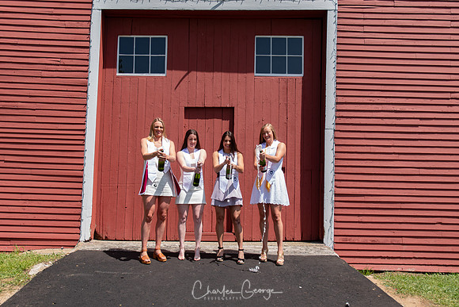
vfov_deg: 35.5
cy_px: 154
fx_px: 479
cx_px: 230
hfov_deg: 51.2
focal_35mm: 38
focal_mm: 25
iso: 100
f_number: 5.6
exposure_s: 1/250
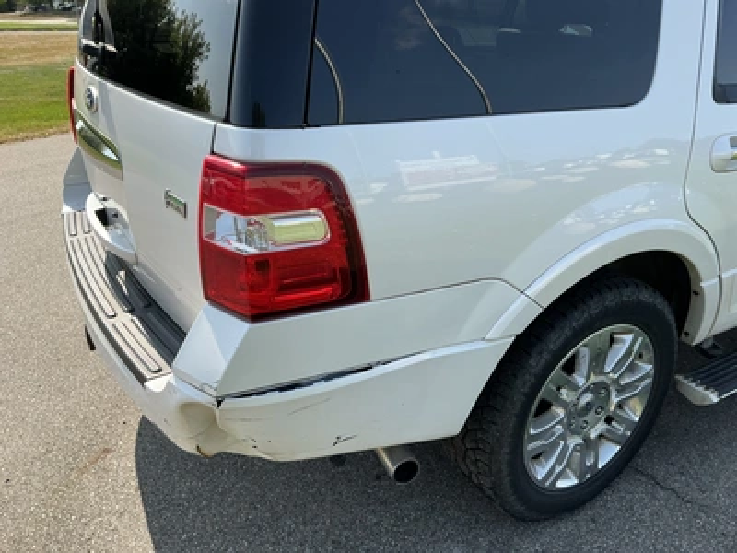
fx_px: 596
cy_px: 276
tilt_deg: -22.2
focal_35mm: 28
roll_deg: -0.9
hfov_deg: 63.4
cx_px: 368
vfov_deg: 49.7
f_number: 1.8
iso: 25
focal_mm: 3
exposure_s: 1/869
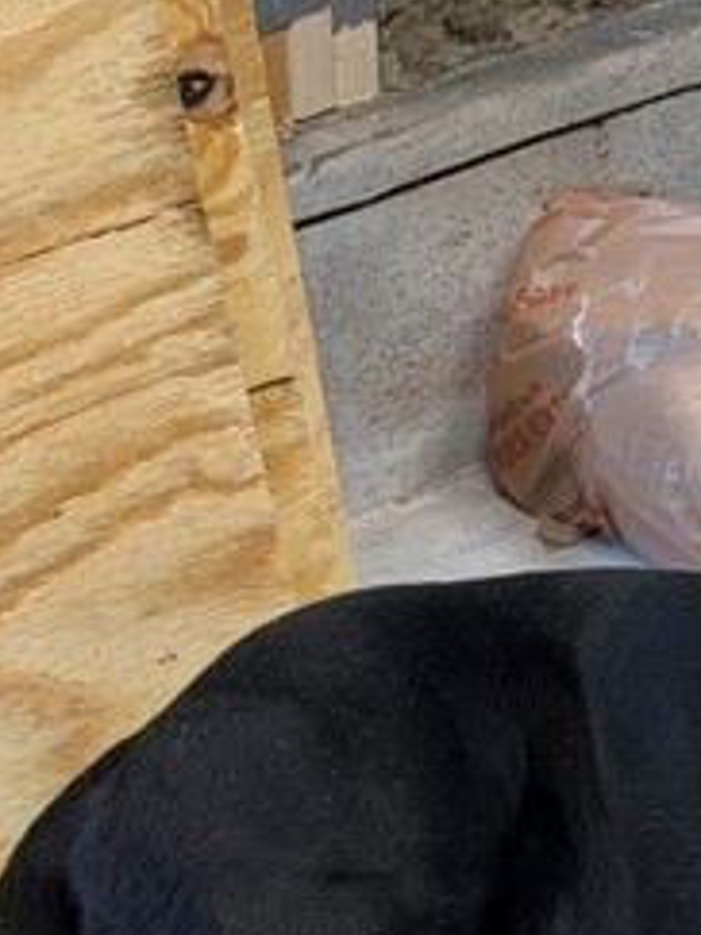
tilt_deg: -23.9
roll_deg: -1.0
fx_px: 5702
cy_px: 606
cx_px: 917
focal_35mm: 211
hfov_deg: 7.0
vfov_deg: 9.4
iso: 80
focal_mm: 6.76
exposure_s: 1/120
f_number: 1.78
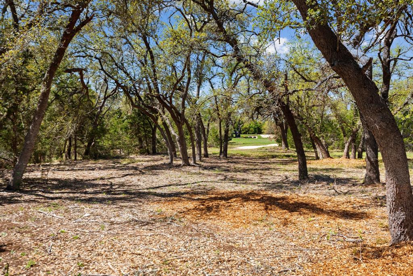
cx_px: 206
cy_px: 138
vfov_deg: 37.9
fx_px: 402
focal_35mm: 35
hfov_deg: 54.4
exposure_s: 1/125
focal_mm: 35
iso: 200
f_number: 9
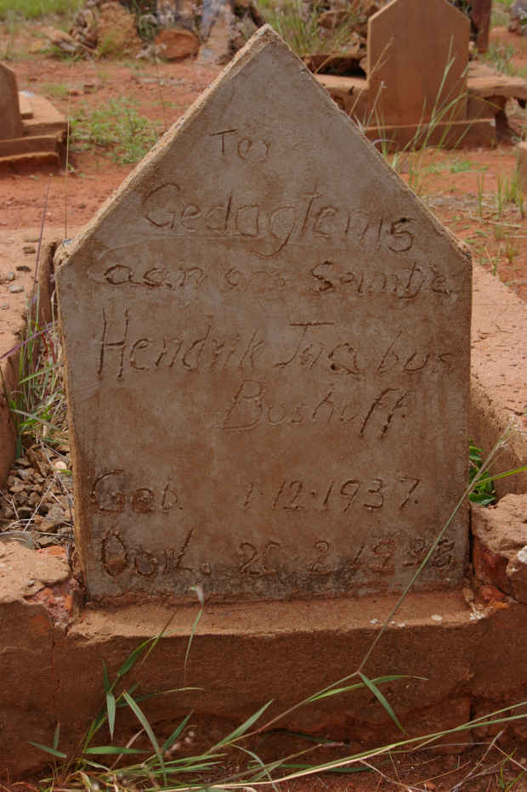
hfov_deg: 23.7
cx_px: 264
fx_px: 1253
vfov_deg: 35.1
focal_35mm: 57
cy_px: 396
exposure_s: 1/250
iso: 200
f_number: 11
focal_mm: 38
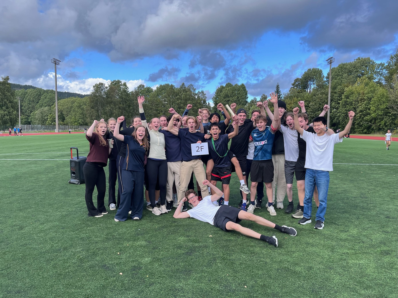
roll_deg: -0.7
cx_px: 199
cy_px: 149
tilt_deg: -2.7
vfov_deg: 53.1
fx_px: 299
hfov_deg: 67.3
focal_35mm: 26
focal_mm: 5.1
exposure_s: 1/1066
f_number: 1.6
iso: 50
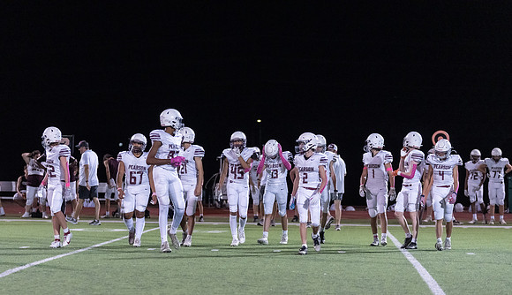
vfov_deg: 7.5
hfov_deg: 13.0
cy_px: 198
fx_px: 2242
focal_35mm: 164
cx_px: 222
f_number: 3.2
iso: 5000
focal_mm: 136
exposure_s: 1/1000
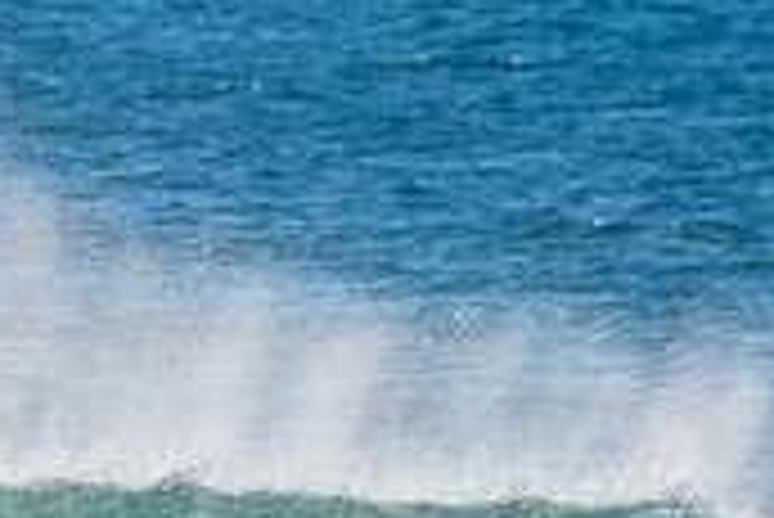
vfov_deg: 0.7
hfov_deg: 1.0
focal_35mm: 2061
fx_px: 44348
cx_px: -405
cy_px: 851
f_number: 8
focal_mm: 500
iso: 64
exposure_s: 1/320
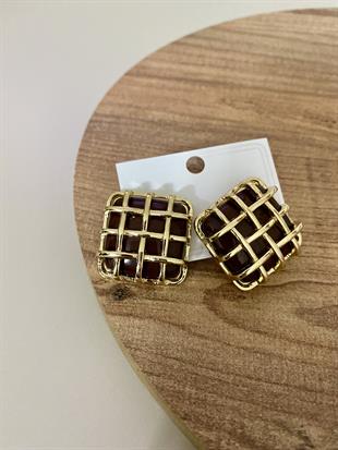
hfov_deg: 53.1
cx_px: 169
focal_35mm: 26
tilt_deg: -54.2
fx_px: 338
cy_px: 225
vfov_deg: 67.3
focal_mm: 4.25
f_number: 1.8
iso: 500
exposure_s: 1/25
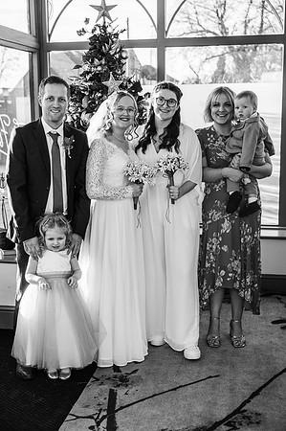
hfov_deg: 28.0
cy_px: 216
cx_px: 143
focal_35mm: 48
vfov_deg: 41.2
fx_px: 573
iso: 100
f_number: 3.5
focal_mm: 48
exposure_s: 1/320
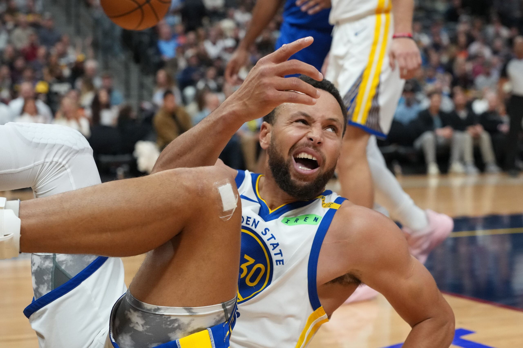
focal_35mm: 75
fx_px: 1090
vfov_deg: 18.2
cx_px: 262
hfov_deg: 27.0
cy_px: 174
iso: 5000
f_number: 3.2
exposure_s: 1/2000
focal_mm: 50
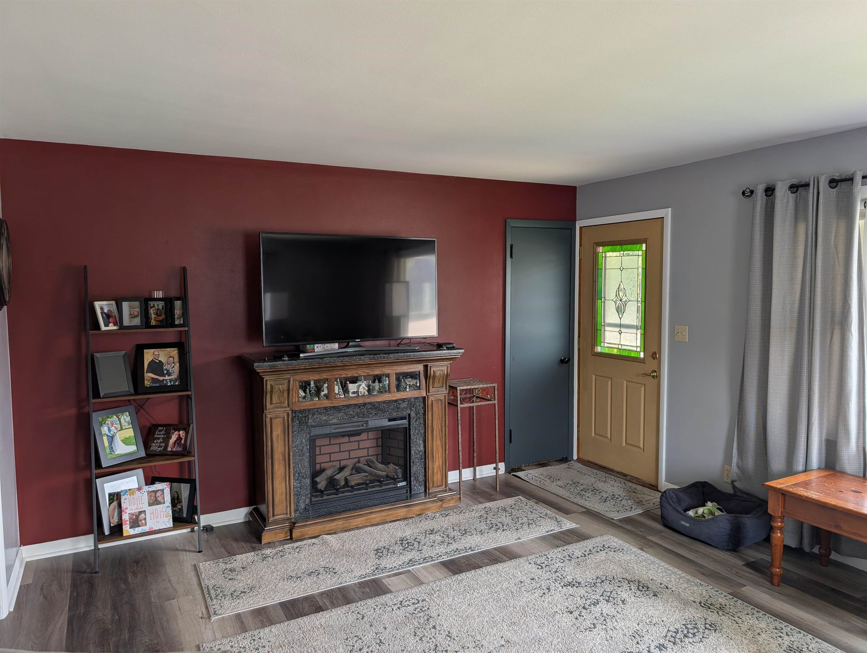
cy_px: 326
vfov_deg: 56.9
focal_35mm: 24
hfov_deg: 71.5
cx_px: 434
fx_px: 602
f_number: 1.68
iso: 21
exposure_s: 1/167
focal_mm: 6.9
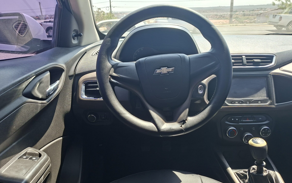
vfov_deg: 47.5
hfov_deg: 70.4
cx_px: 151
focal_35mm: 26
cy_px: 103
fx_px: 207
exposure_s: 1/381
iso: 50
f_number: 1.8
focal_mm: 5.54
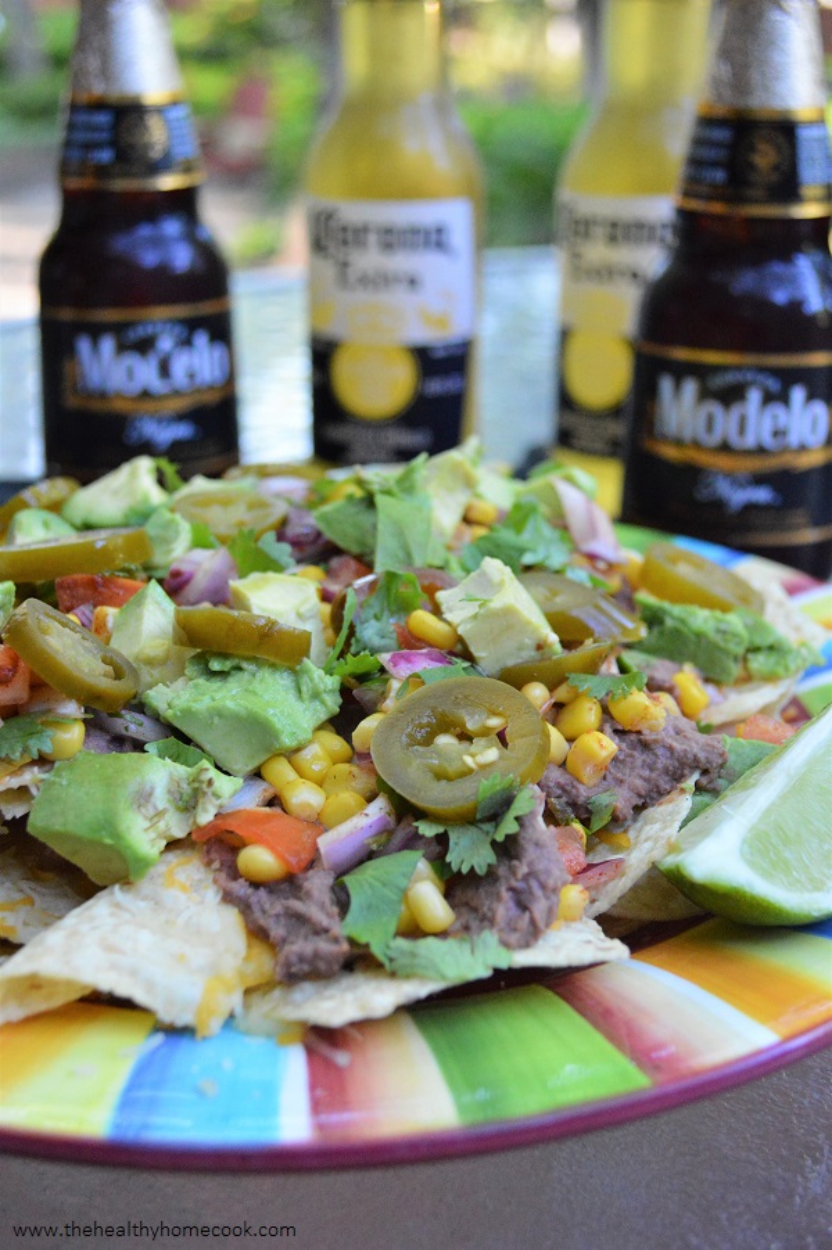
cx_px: 416
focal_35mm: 48
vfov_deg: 41.1
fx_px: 1666
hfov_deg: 28.0
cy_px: 625
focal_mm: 32
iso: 3200
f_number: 4.8
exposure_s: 1/200
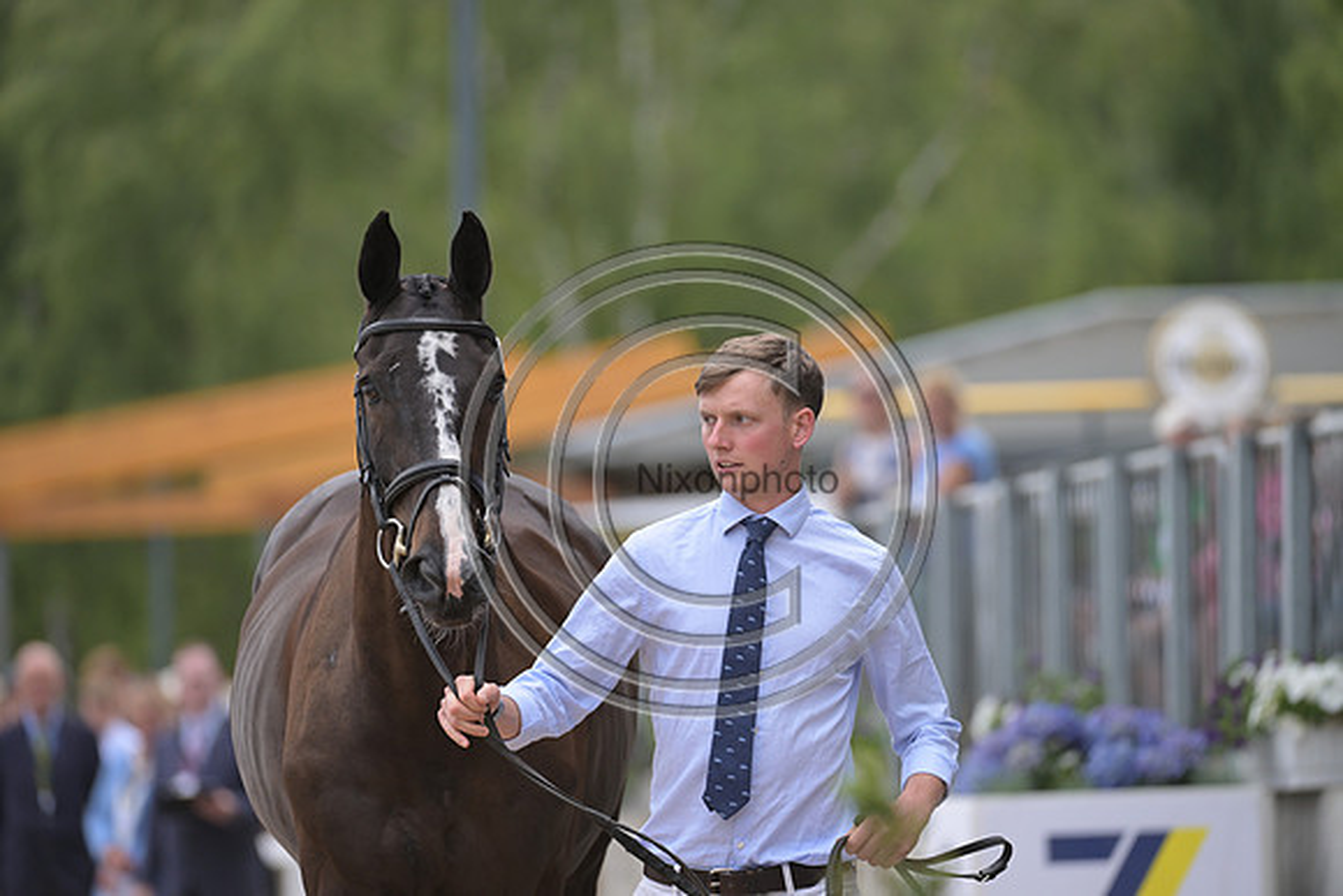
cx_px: 672
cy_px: 448
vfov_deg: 4.4
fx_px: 11567
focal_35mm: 310
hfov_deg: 6.6
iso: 800
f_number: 5
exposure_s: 1/1250
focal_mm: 310
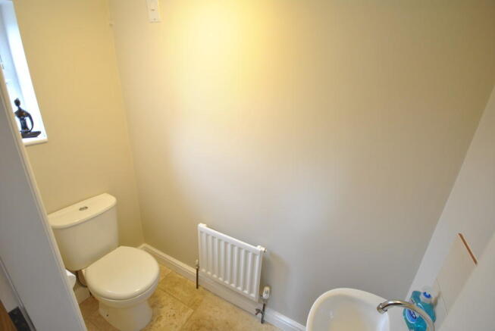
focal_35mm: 15
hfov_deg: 100.3
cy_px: 166
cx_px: 248
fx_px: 206
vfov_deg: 77.5
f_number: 4
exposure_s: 1/13
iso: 400
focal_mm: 10
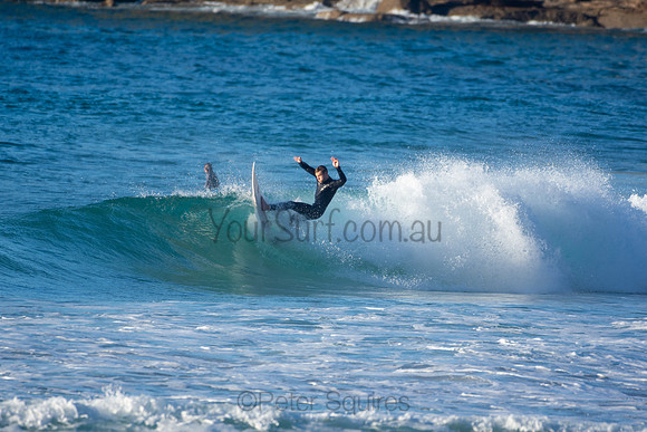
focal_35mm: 750
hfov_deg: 2.7
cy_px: 216
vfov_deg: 1.8
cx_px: 324
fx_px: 13482
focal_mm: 500
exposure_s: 1/640
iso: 160
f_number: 5.6
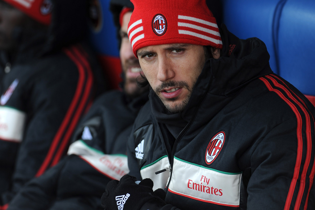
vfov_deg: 4.6
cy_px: 105
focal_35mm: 300
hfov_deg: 6.9
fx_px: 2625
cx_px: 158
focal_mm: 300
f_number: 4
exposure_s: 1/320
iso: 200
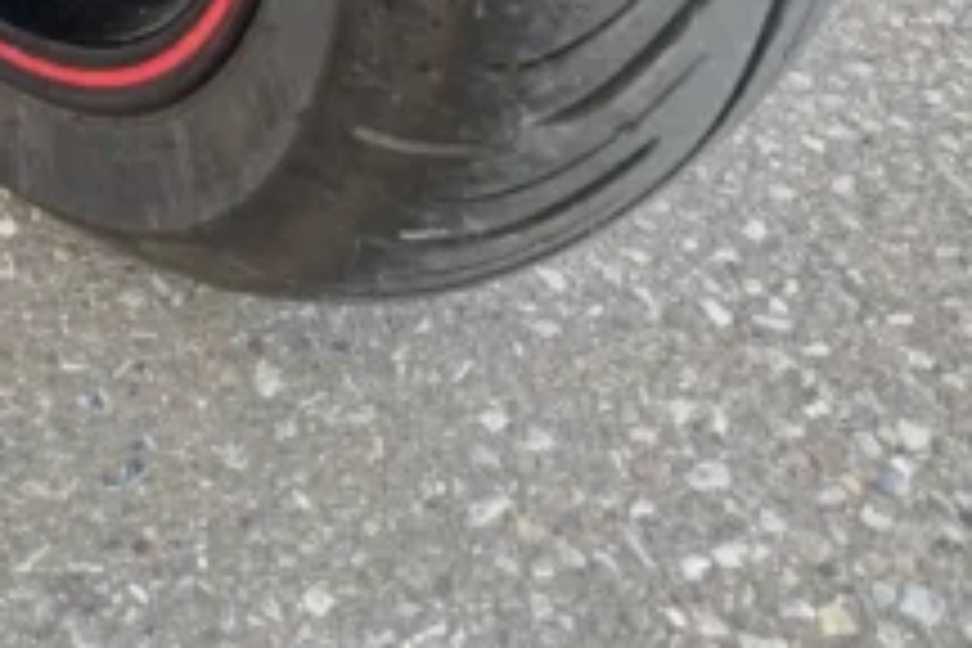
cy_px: -644
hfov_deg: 26.2
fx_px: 2025
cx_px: 108
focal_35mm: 75
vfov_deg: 14.9
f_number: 1.8
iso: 40
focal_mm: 3.98
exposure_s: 1/50
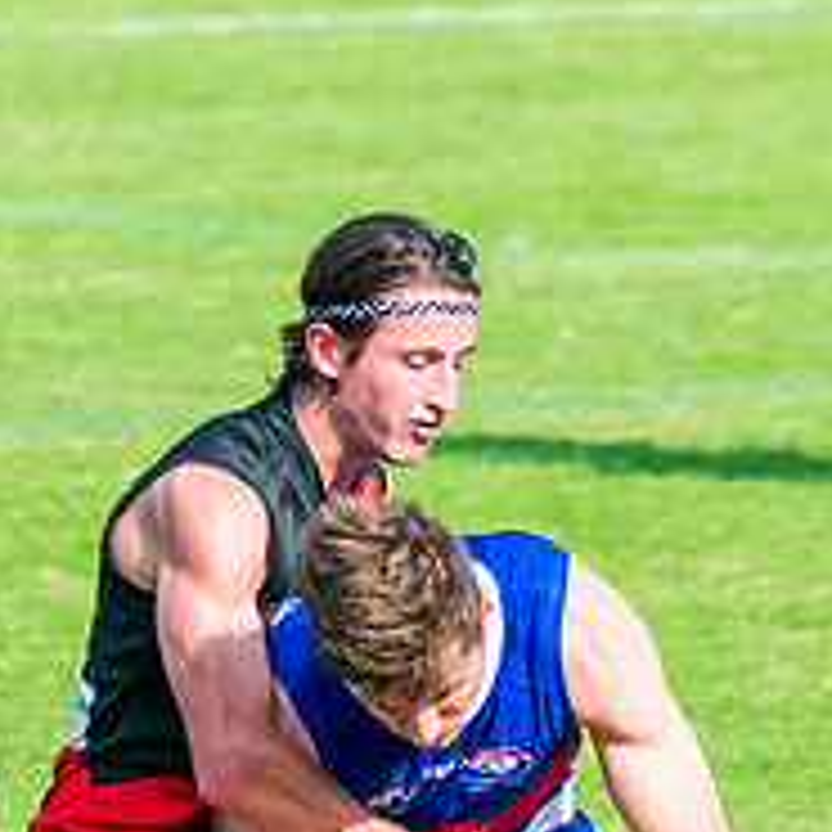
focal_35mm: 1183
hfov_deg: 1.5
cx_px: -218
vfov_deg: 1.5
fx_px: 32169
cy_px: 825
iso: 800
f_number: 6.3
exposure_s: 1/2500
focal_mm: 280
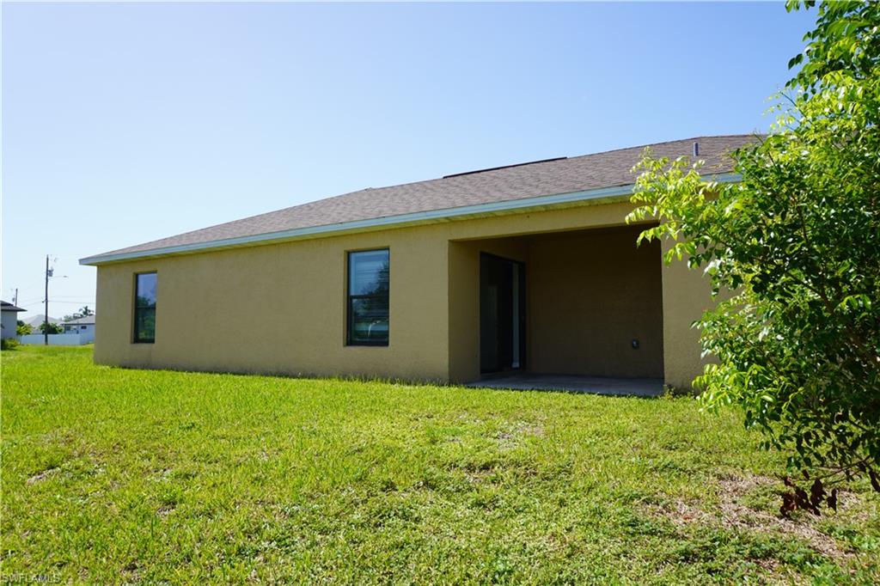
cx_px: 440
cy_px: 293
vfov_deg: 47.9
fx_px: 660
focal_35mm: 27
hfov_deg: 67.4
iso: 100
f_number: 9
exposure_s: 1/125
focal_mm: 18
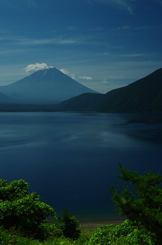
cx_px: 83
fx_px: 277
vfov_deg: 47.3
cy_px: 106
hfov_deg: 32.6
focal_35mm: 41
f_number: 22
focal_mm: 24
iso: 200
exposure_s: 1/20
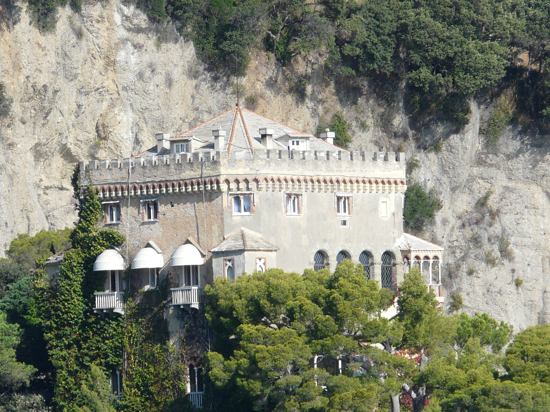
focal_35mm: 469
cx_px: 275
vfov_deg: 3.2
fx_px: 7452
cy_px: 206
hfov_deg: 4.2
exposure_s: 1/400
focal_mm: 48.2
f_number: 5.6
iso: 100
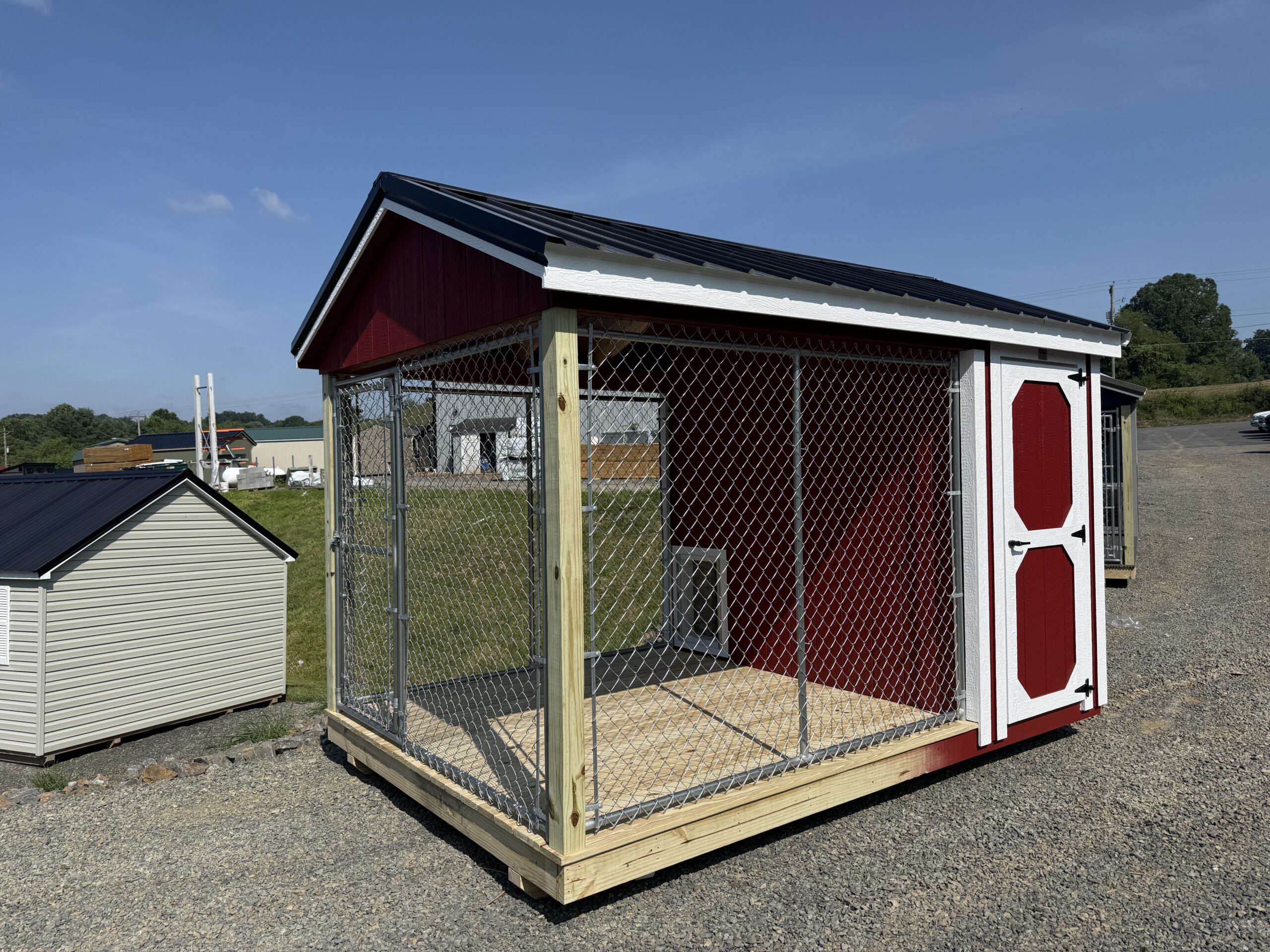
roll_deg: +1.8
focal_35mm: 24
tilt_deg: -0.9
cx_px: 635
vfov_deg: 56.8
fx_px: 881
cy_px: 476
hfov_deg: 71.6
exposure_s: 1/6711
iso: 80
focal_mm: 6.76
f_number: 1.78
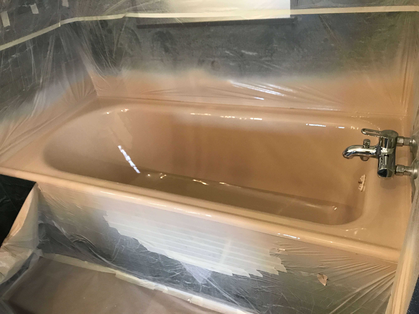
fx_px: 339
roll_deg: +9.8
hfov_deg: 63.4
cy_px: 157
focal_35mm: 28
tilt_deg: -34.6
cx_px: 210
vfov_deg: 49.7
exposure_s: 1/17
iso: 80
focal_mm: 3.99
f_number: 1.8
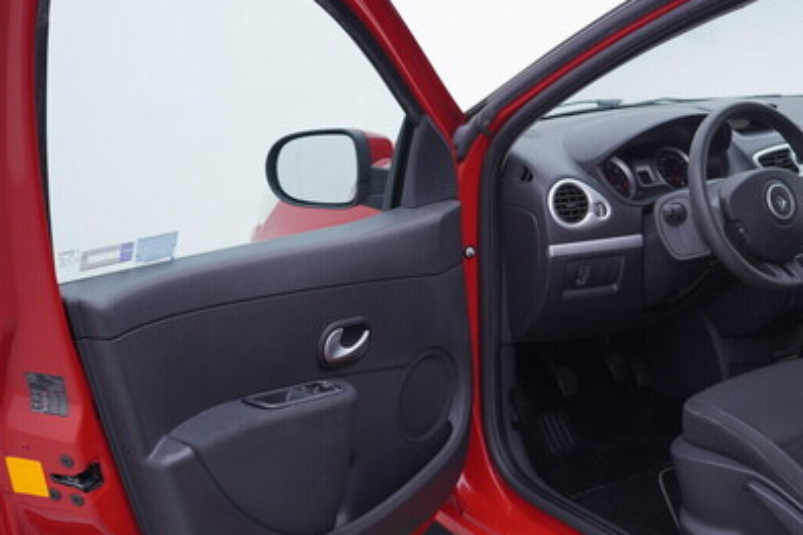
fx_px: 1115
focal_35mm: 50
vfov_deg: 27.0
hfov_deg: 39.4
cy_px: 297
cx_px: 499
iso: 125
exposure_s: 1/50
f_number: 3.2
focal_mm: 24
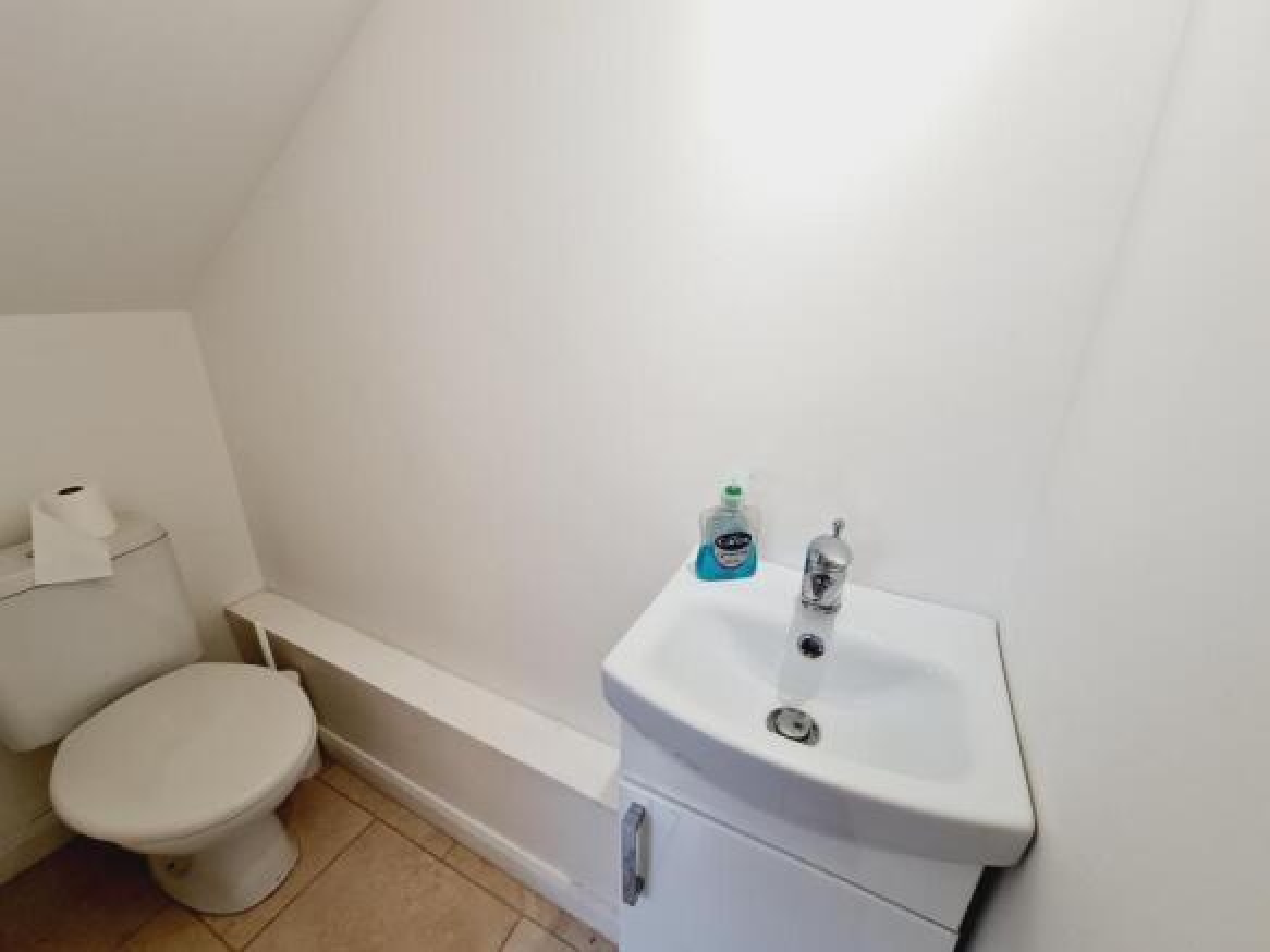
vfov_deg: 89.9
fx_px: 477
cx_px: 635
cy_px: 476
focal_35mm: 13
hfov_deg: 106.2
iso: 100
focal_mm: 2.2
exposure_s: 1/100
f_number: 2.2
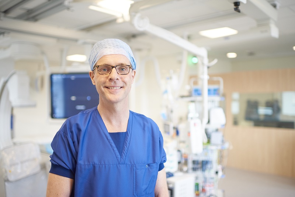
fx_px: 287
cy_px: 98
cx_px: 148
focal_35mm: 35
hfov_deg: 54.4
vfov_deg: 37.8
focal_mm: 35
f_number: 1.6
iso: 800
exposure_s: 1/160
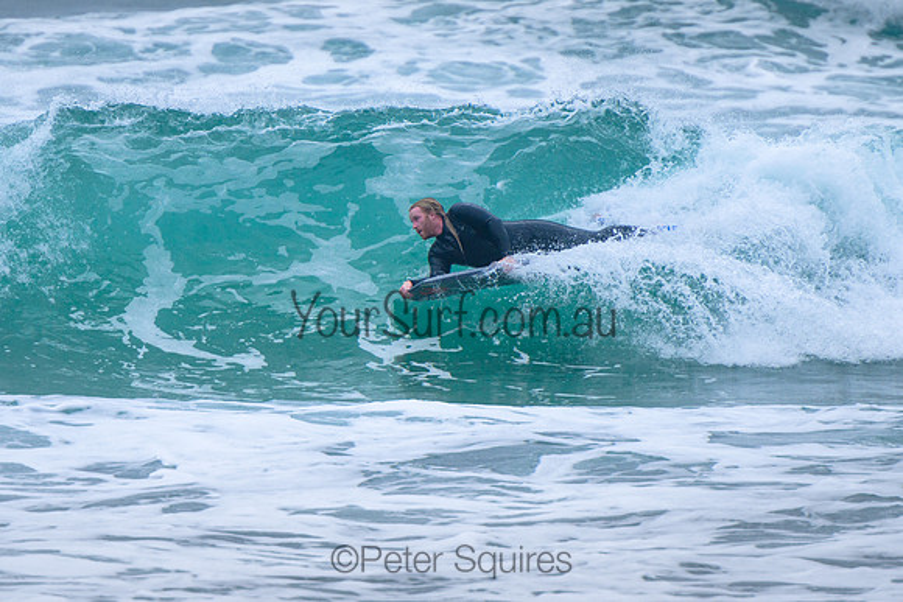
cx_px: 445
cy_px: 235
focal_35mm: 550
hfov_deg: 3.7
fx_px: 13802
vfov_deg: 2.5
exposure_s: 1/2000
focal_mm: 400
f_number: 5.6
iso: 360
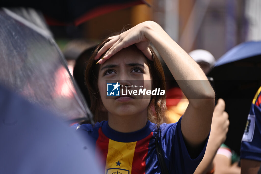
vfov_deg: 4.6
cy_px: 87
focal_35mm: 300
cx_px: 130
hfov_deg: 6.9
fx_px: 2173
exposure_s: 1/1000
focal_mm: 300
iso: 250
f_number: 5.6
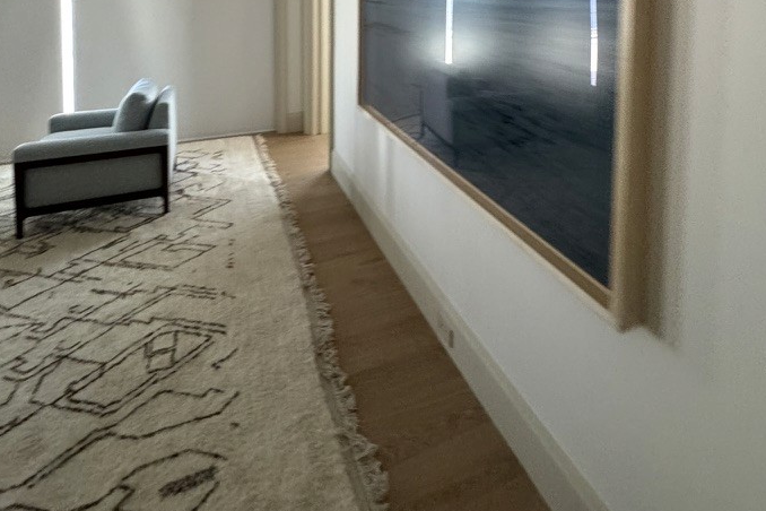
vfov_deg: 47.7
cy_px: 3
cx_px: 427
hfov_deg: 78.3
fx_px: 468
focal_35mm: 22
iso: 400
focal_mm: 2.22
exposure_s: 1/49
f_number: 2.2
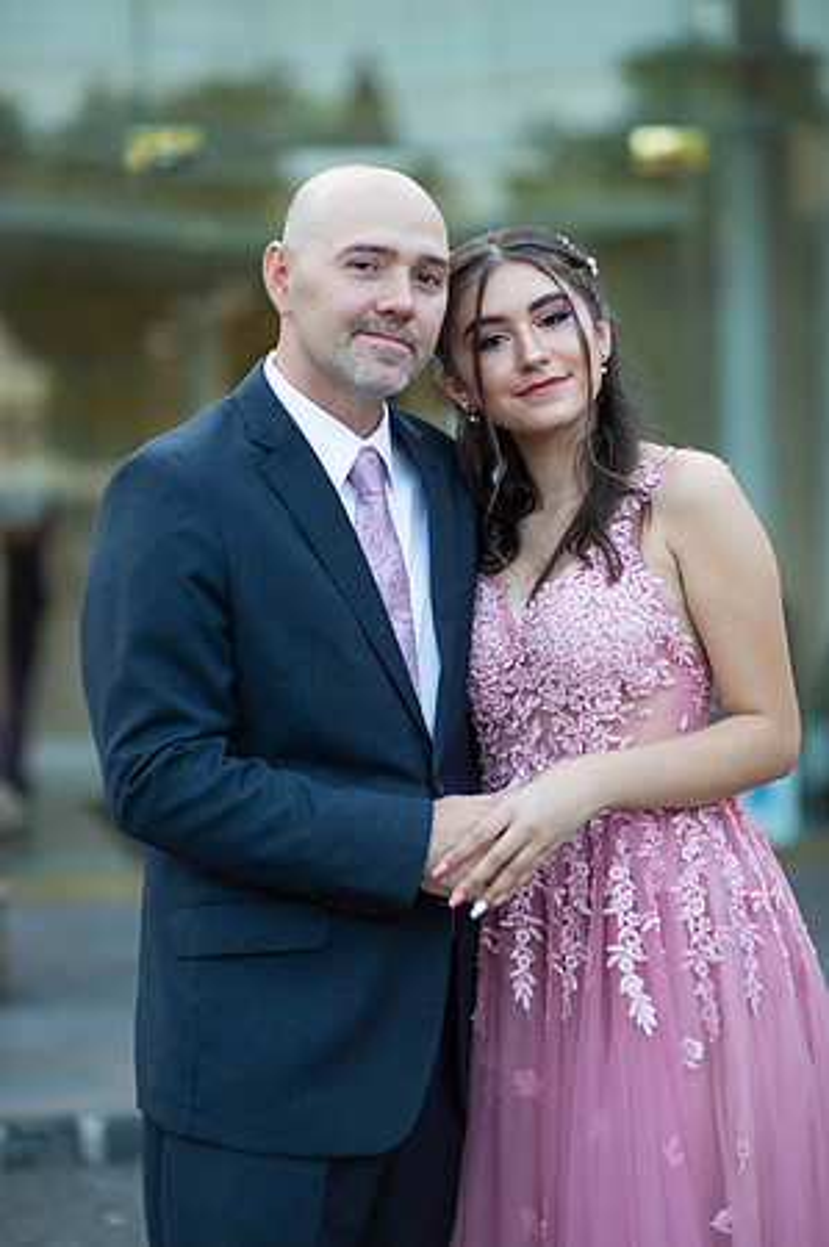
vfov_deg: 23.9
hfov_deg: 16.0
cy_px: 624
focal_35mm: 85
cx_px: 414
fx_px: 2943
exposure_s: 1/500
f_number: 2
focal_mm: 85
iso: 250
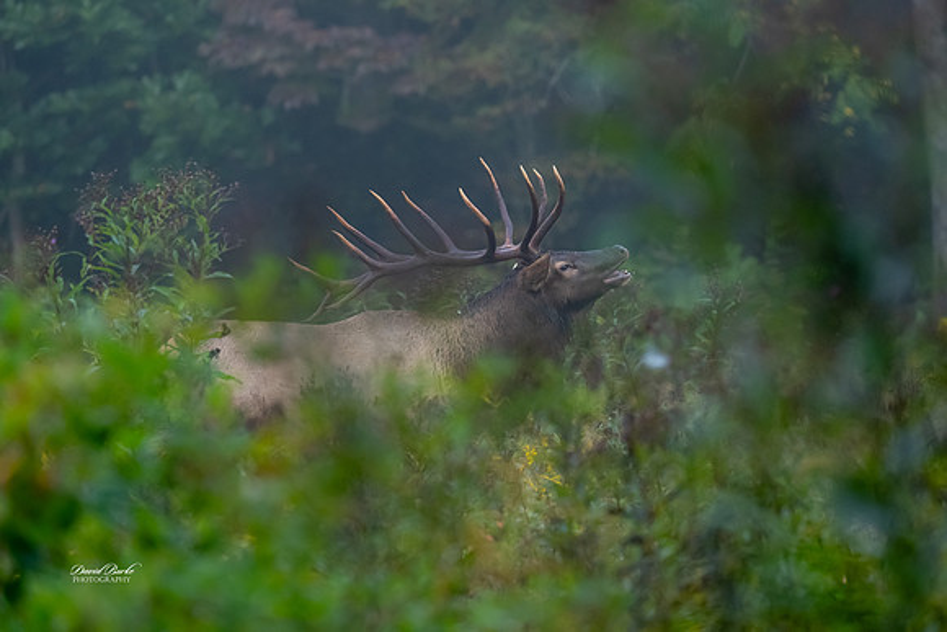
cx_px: 474
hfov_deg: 4.8
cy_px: 316
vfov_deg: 3.2
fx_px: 11314
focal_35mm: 430
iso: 4500
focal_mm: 430
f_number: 6
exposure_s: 1/500
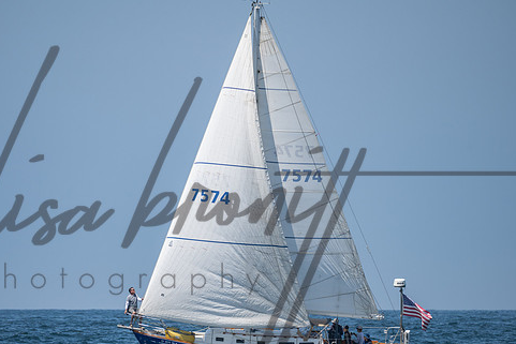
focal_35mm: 521
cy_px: 213
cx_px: 227
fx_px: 7469
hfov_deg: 4.0
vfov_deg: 2.6
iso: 250
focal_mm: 400
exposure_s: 1/2000
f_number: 6.3
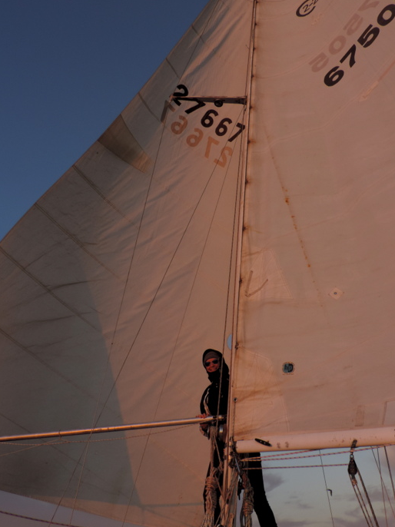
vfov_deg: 63.4
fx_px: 426
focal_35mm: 28
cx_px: 228
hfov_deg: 49.5
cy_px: 255
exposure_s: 1/200
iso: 80
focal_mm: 4.3
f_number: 3
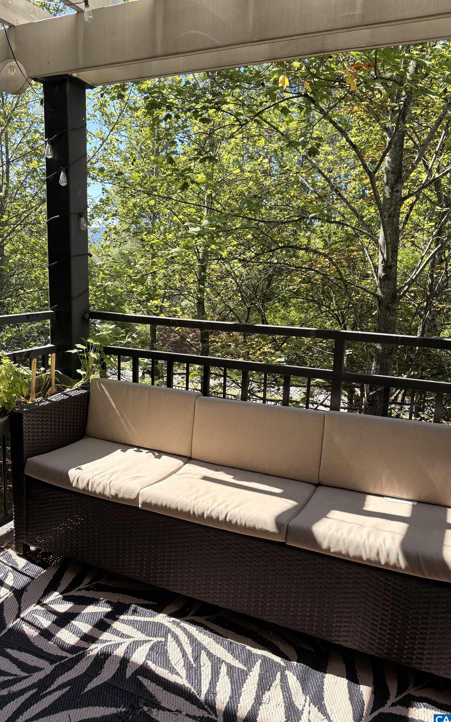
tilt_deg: -11.2
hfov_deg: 44.4
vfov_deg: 66.5
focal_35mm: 28
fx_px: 551
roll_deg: -2.1
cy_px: 365
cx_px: 194
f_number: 1.6
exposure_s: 1/920
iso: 64
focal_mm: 5.96
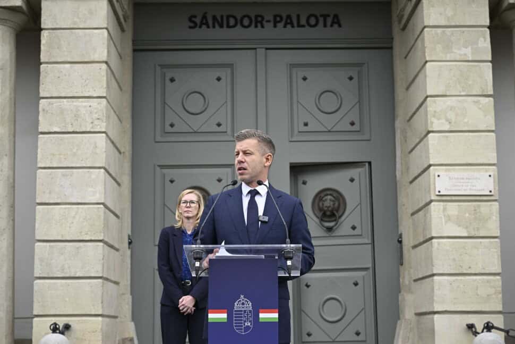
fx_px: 944
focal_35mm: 66
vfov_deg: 20.6
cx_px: 258
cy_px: 172
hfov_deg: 30.5
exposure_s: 1/640
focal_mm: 66
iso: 400
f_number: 5.6
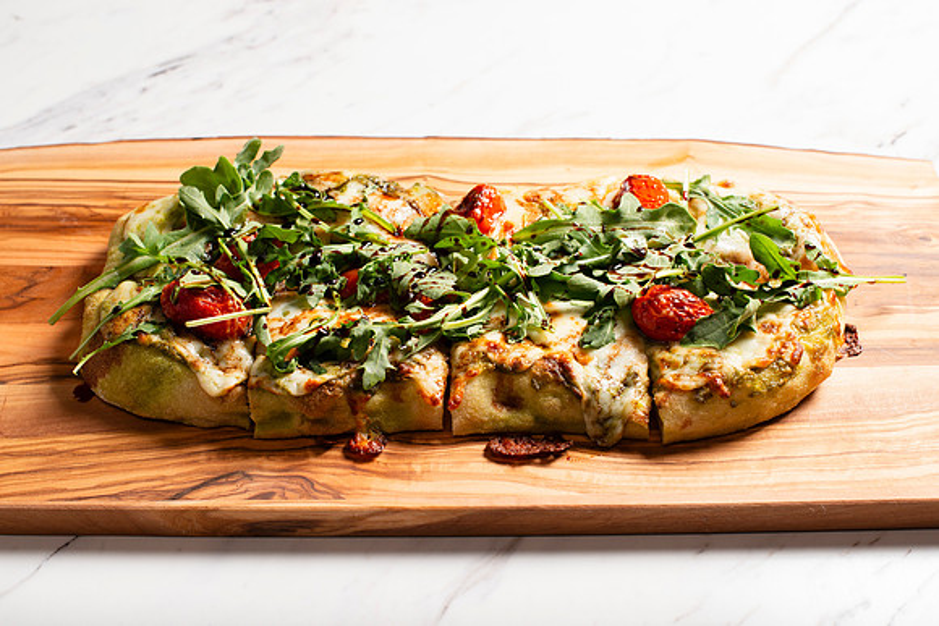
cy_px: 326
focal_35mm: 53
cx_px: 470
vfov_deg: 25.4
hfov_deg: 37.4
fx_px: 1388
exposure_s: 1/250
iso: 250
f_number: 7.1
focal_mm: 50
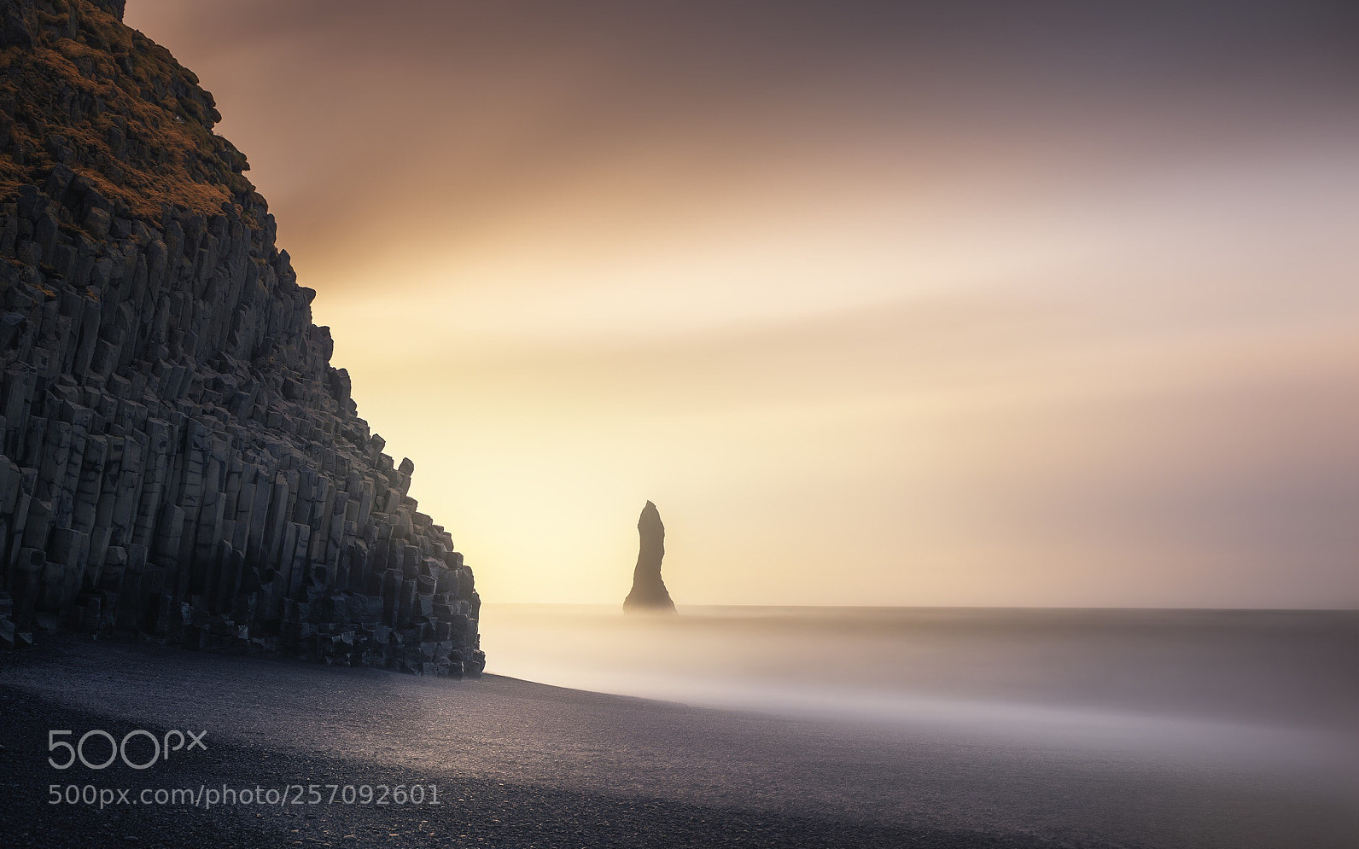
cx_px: 678
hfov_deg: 48.2
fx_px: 1519
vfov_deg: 31.2
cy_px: 406
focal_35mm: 41
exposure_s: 15
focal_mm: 40
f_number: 11
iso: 64
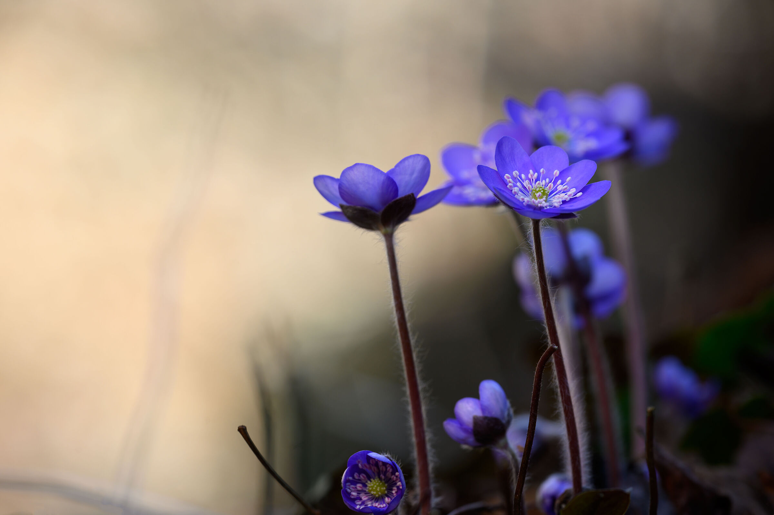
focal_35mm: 180
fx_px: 3867
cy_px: 258
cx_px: 387
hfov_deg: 11.4
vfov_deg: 7.6
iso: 100
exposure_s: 1/50
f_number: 8
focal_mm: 180
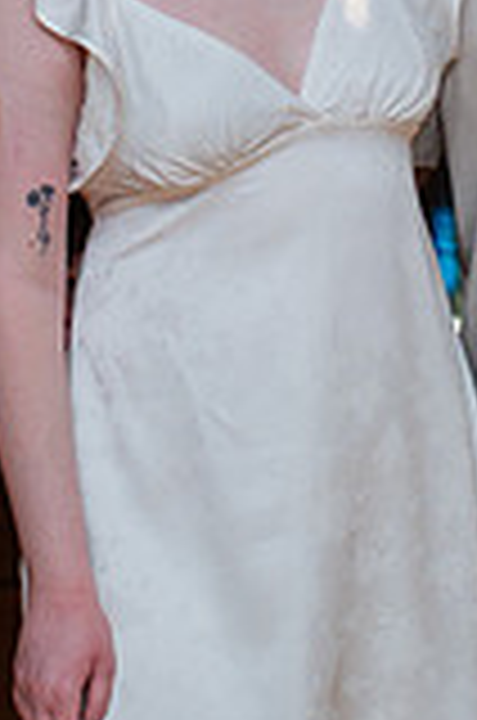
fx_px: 2954
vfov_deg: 13.5
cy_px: -184
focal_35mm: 148
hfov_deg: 9.2
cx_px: 268
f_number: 3.2
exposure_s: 1/200
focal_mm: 35
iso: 1000
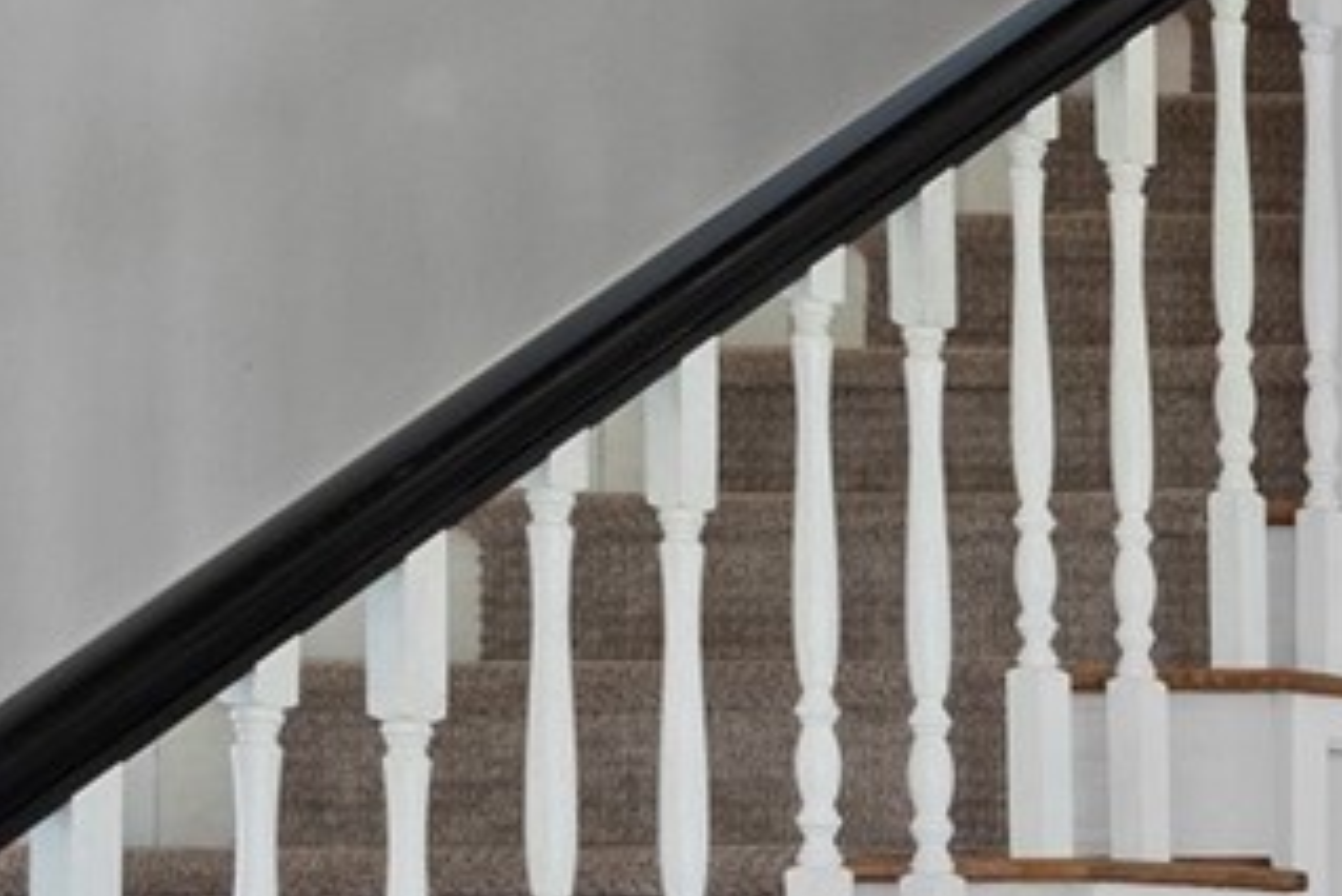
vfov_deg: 13.1
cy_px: 1024
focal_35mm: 102
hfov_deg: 10.9
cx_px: 4198
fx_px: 3804
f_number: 9
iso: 200
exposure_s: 1/1.25
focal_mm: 16
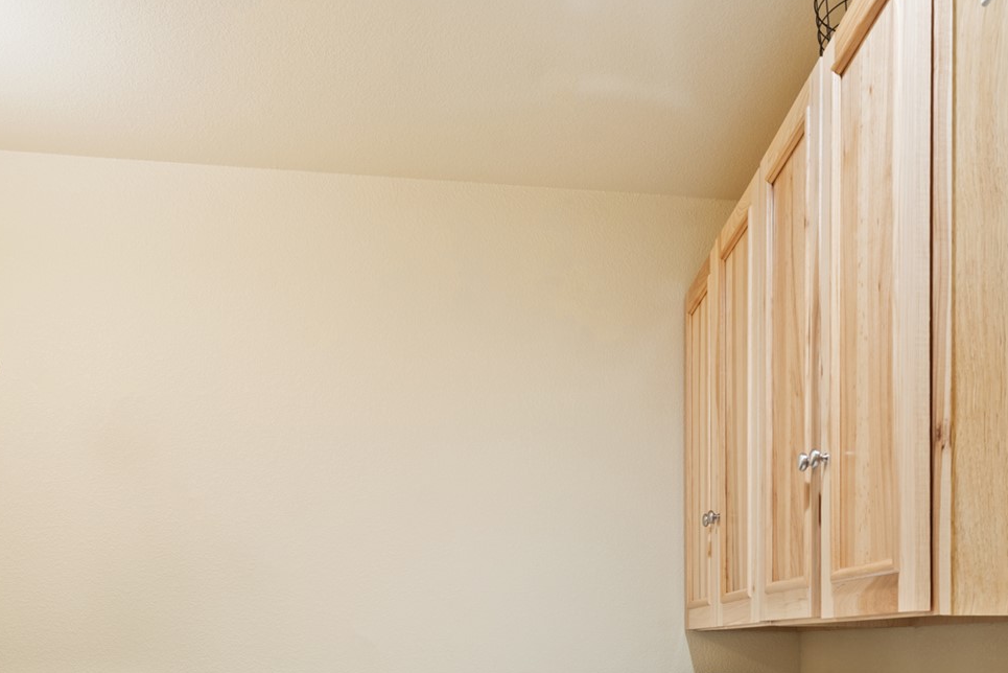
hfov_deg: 52.5
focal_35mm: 36
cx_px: 637
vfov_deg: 33.6
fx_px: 1008
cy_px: 680
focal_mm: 16
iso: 250
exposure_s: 2
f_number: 9
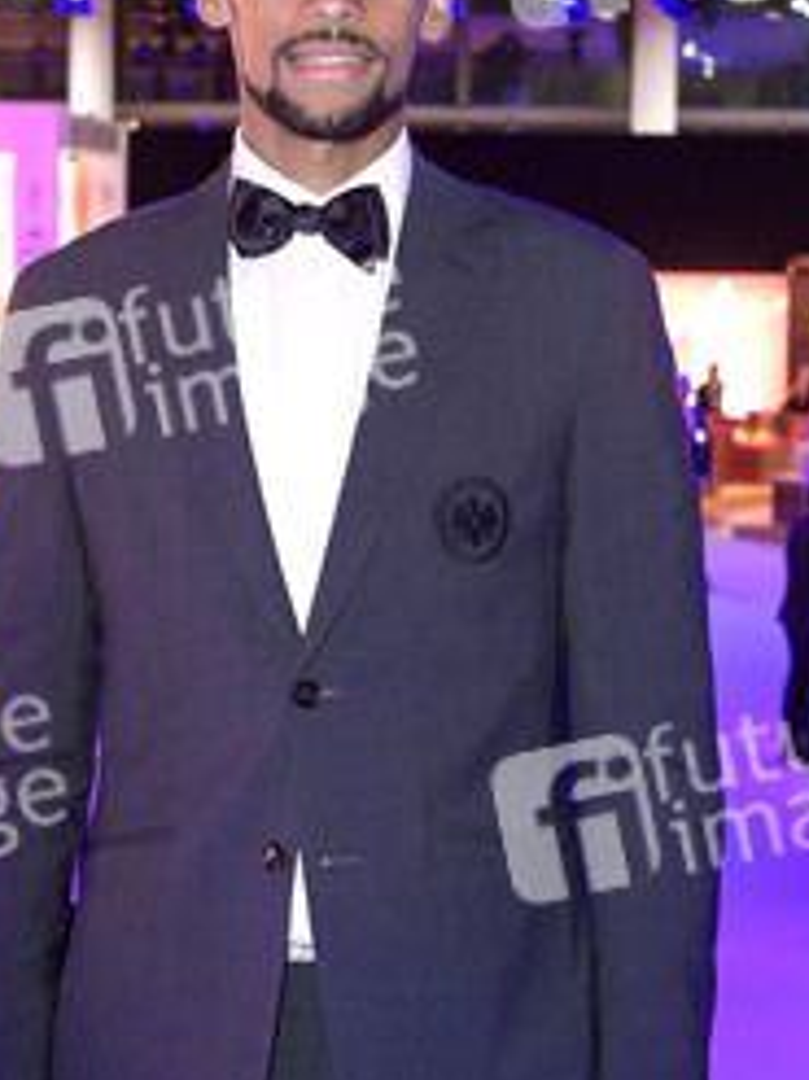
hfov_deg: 21.0
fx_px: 2183
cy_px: 582
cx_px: 319
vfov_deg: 27.8
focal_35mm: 70
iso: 2500
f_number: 4.5
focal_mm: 45
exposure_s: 1/60
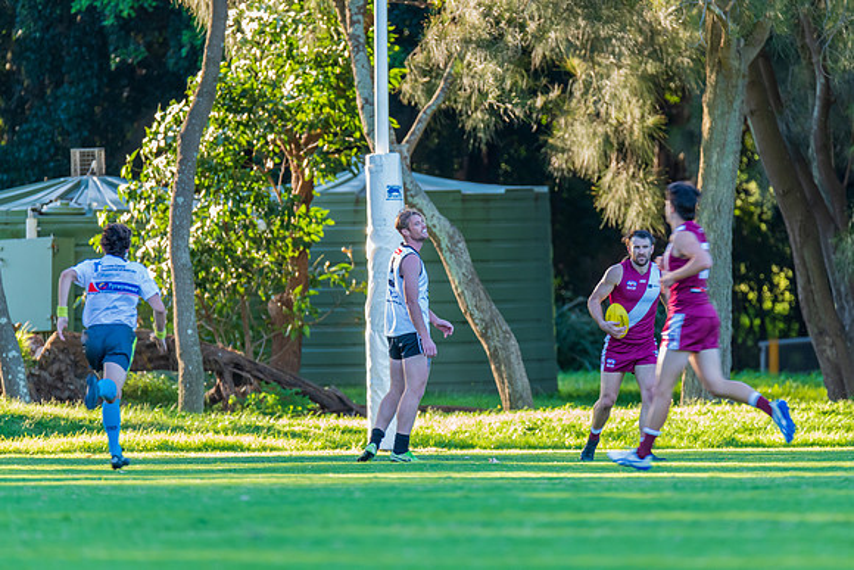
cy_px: 275
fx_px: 11866
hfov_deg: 4.1
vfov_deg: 2.8
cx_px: 460
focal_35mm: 500
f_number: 7.1
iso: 800
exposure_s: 1/125
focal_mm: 460
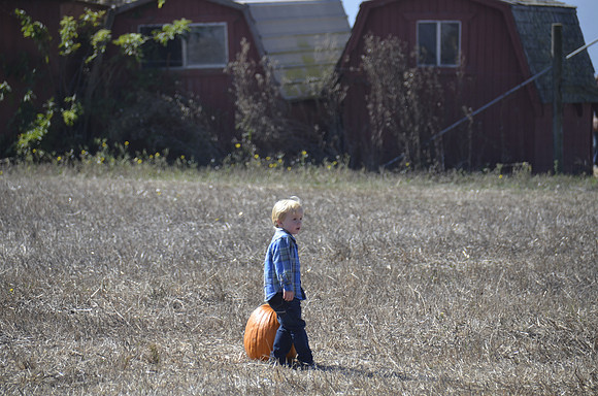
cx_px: 299
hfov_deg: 5.5
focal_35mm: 375
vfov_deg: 3.6
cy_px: 198
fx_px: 6215
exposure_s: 1/640
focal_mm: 250
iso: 200
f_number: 6.3
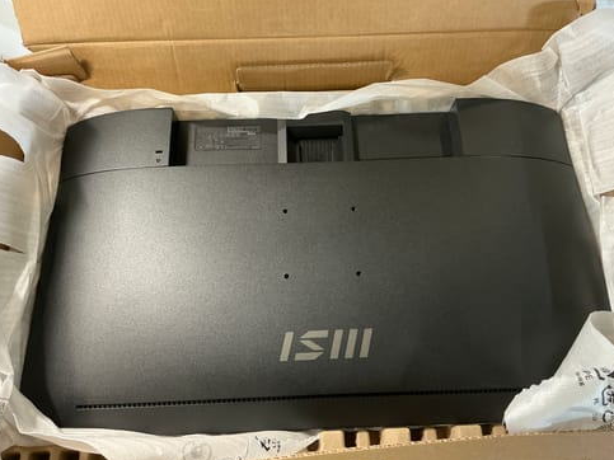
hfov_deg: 61.7
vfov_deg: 48.2
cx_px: 310
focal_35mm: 29
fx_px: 514
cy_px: 227
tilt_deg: -67.1
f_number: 1.8
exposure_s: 1/50
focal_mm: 3
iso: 160
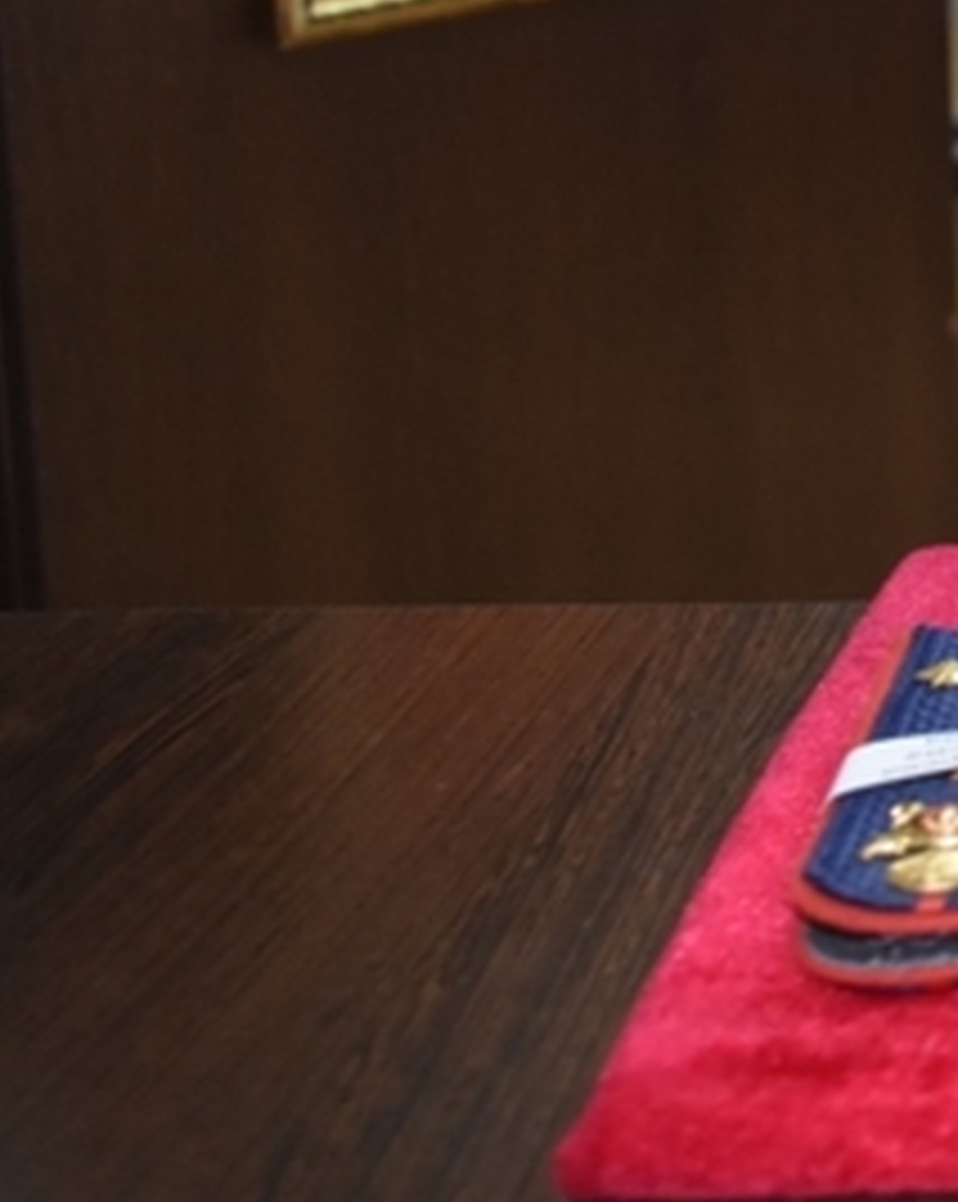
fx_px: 3302
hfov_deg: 14.7
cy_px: 99
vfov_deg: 20.2
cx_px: 1673
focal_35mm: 93
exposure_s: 1/60
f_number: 3.8
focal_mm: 22
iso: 1100
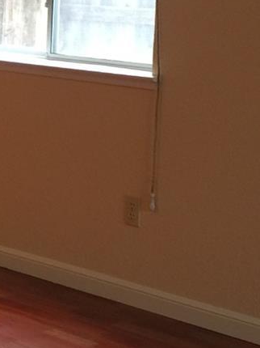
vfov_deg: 14.6
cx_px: -252
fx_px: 1353
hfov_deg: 10.2
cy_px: 131
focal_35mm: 135
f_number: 2.2
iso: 32
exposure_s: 1/30
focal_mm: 4.15
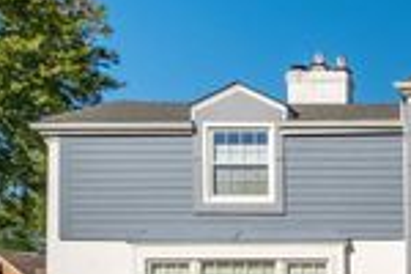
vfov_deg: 22.6
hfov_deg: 24.7
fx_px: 685
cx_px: 636
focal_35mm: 60
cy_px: 160
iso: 640
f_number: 8
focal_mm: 12
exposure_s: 1/500
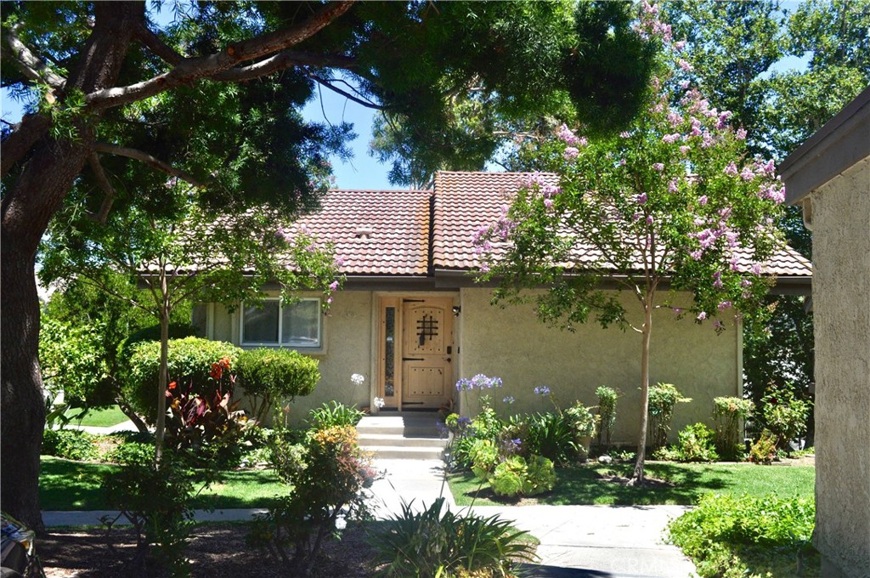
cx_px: 435
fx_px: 869
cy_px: 289
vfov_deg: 36.8
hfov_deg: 53.2
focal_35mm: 36
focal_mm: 24
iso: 500
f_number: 10
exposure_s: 1/640
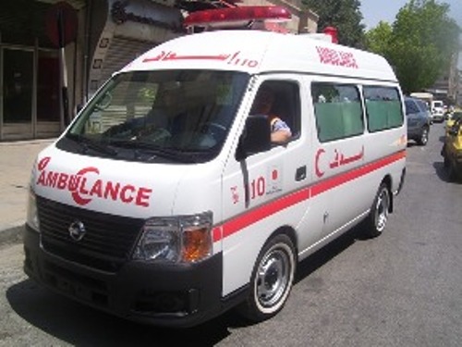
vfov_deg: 39.7
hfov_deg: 51.4
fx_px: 480
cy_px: 174
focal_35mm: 36
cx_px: 231
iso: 80
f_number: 4.8
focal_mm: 6
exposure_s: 1/750
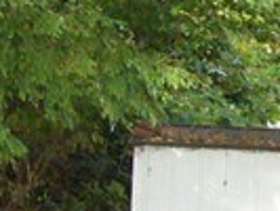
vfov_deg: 5.5
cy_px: 129
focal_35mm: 269
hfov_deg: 7.1
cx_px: 528
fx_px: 2178
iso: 250
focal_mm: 5.8
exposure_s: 1/60
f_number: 2.8
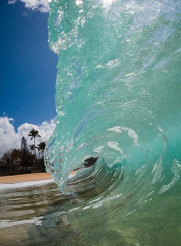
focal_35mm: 27
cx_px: 129
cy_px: 134
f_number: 11
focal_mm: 16
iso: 320
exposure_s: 1/2000
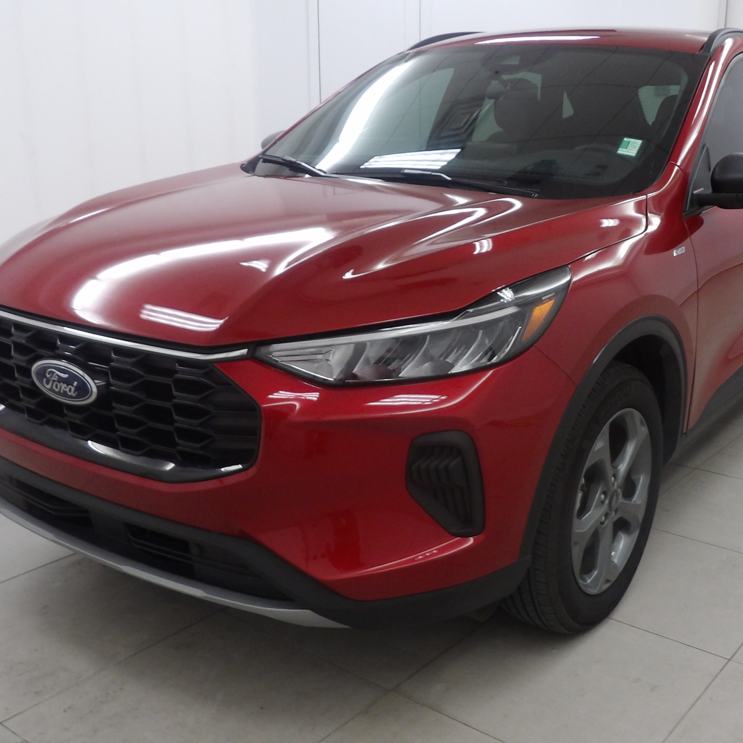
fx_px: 899
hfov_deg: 44.2
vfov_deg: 44.9
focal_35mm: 37
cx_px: 506
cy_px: 366
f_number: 3.2
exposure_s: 1/33
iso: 200
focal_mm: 4.3
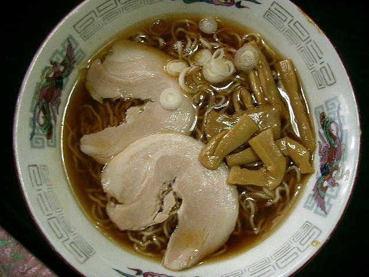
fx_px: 416
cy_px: 138
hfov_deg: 47.9
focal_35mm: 39
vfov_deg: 36.8
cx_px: 184
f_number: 2.8
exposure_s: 1/25
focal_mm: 8
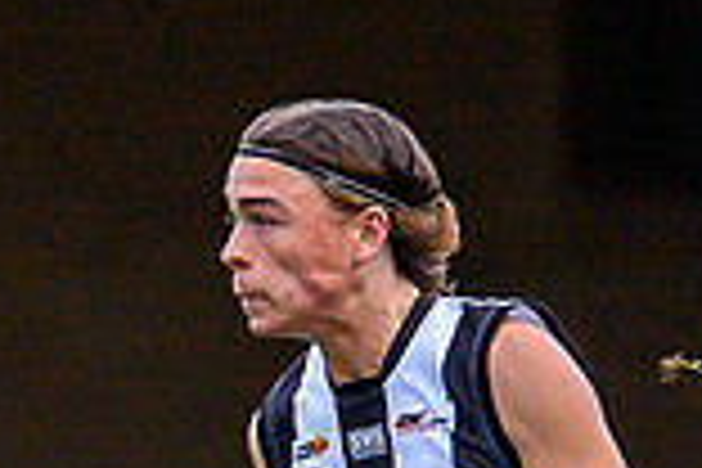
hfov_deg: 0.5
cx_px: -1240
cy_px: 999
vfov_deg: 0.3
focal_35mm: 4106
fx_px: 80061
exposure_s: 1/1600
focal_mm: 500
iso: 2200
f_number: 4
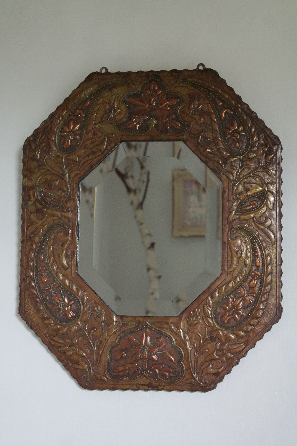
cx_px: 148
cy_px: 223
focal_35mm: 69
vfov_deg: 29.2
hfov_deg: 19.7
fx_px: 854
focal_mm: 45
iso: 3200
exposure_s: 1/50
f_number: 5.6
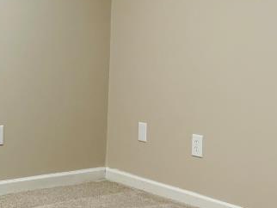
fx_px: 969
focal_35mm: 121
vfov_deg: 12.3
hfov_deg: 16.1
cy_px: 87
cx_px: 33
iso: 100
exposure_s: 1/60
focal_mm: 5.96
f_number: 1.6
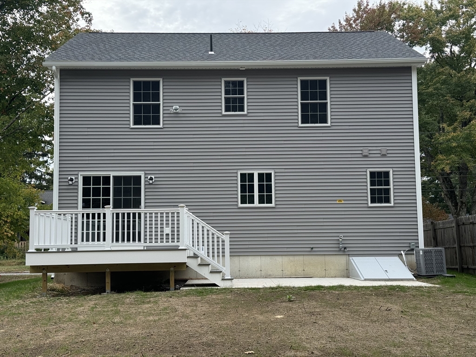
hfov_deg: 39.7
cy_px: 178
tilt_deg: +5.0
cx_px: 238
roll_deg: +0.5
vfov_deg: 30.3
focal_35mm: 48
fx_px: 660
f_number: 1.78
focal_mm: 6.76
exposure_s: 1/1059
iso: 64
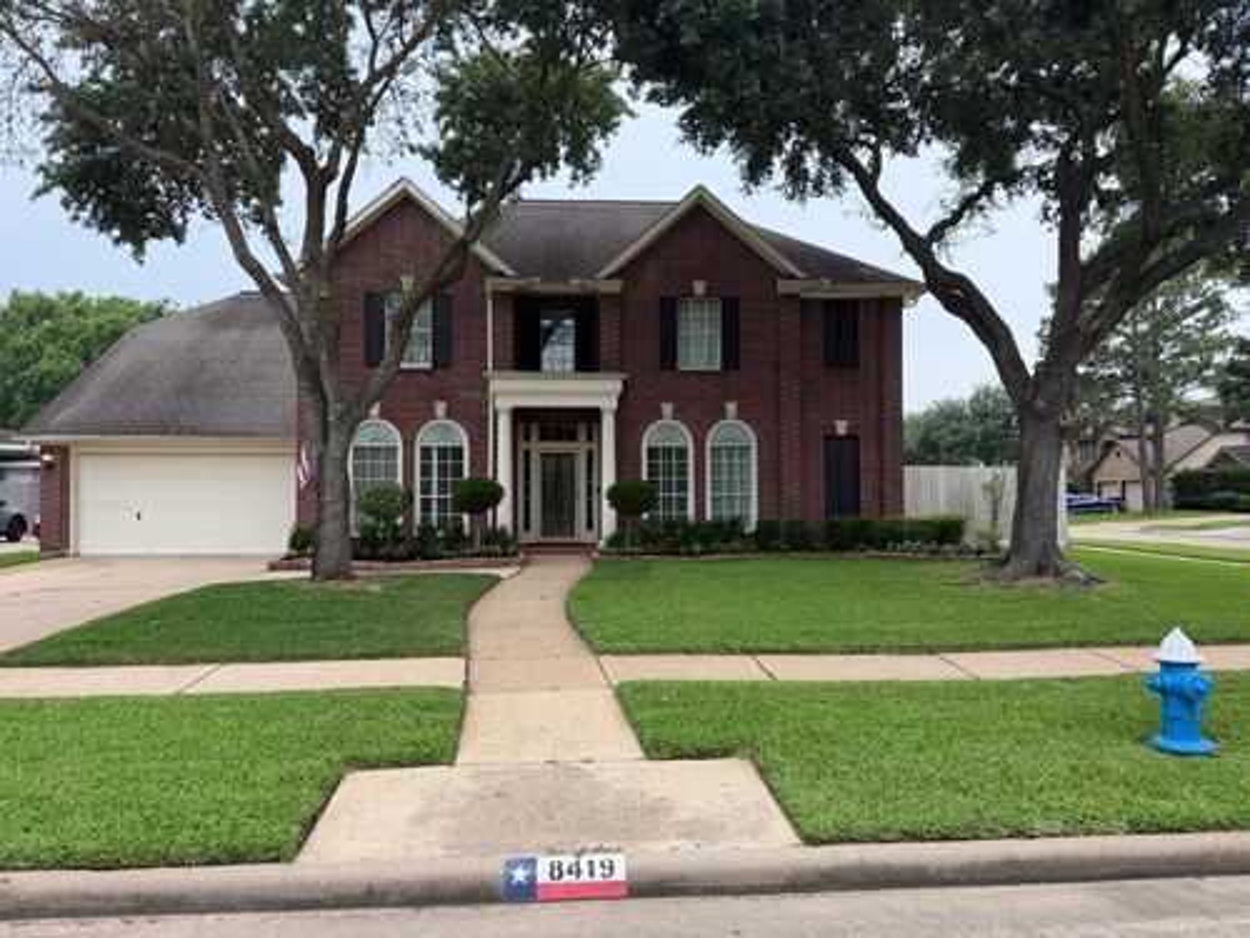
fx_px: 867
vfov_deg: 56.8
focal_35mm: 24
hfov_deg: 71.6
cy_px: 469
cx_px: 625
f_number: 1.78
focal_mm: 6.76
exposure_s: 1/484
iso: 100
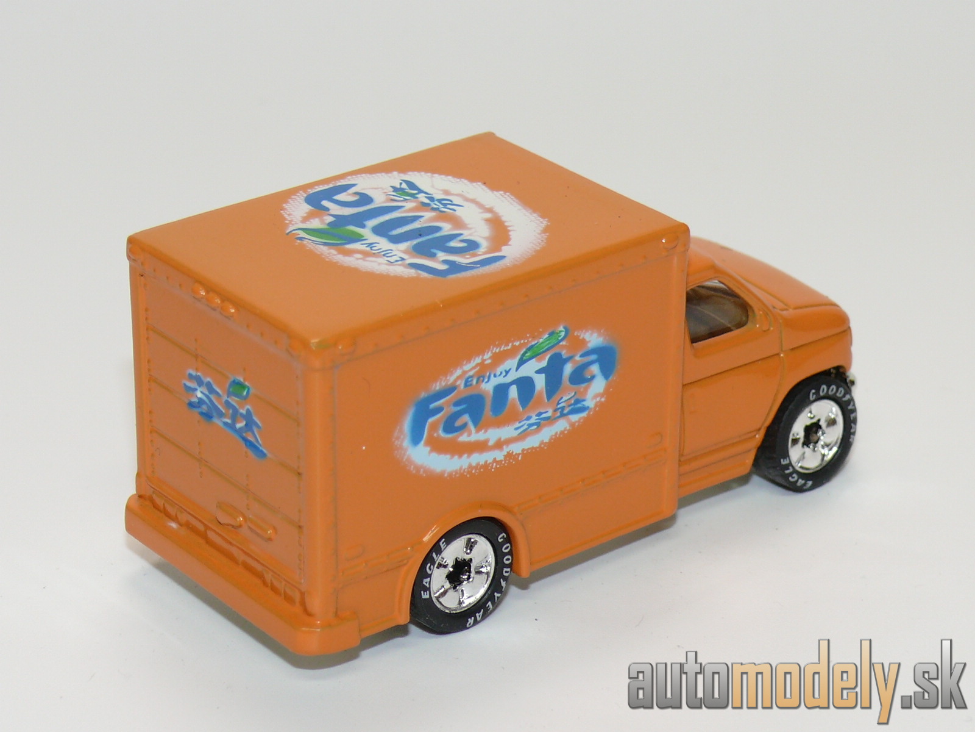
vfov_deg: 13.7
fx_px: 3042
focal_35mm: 108
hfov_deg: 18.2
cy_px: 366
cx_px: 488
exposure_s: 1/30
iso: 100
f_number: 4
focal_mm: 13.8
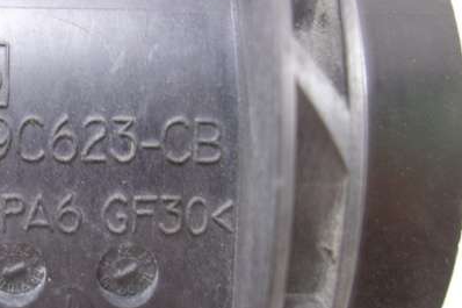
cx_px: 35
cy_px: 149
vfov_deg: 25.0
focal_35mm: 54
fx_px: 693
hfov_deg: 34.5
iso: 125
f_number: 1.8
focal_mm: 10.4
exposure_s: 1/40
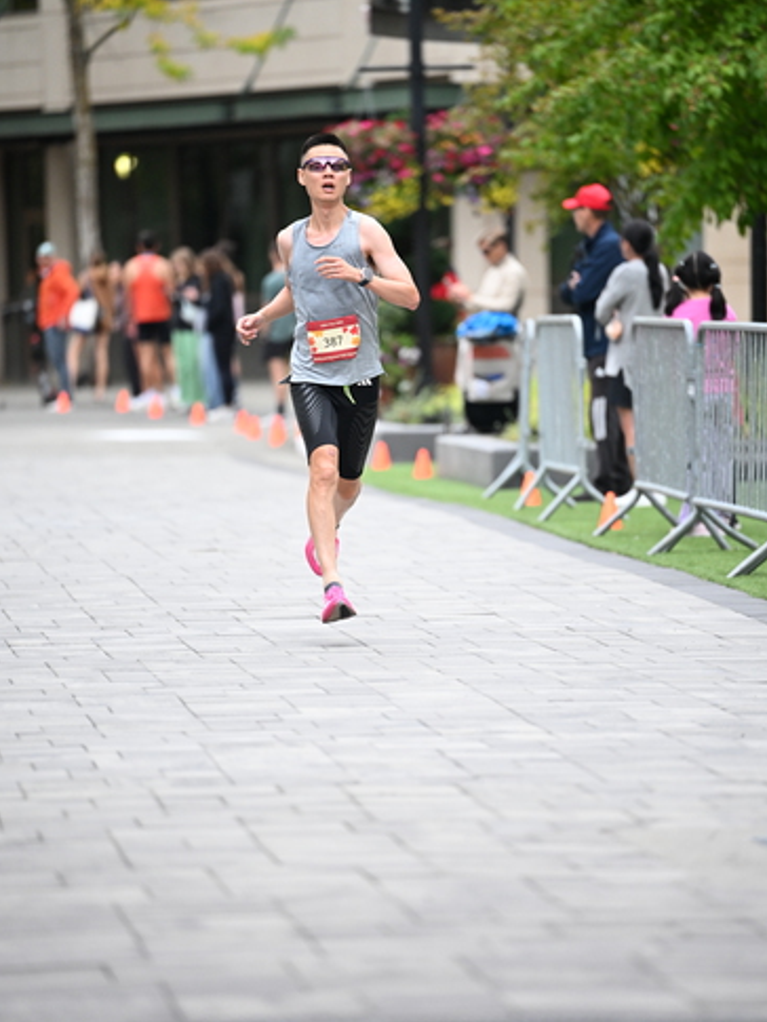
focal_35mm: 218
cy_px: 502
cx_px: 385
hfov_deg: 6.8
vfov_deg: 9.1
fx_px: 6438
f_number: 2.8
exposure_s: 1/800
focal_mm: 200
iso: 1600
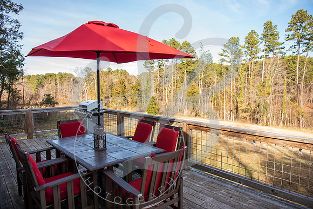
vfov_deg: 52.1
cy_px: 104
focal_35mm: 25
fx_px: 214
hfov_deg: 72.5
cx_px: 159
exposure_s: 1/640
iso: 200
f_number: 3.5
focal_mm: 24
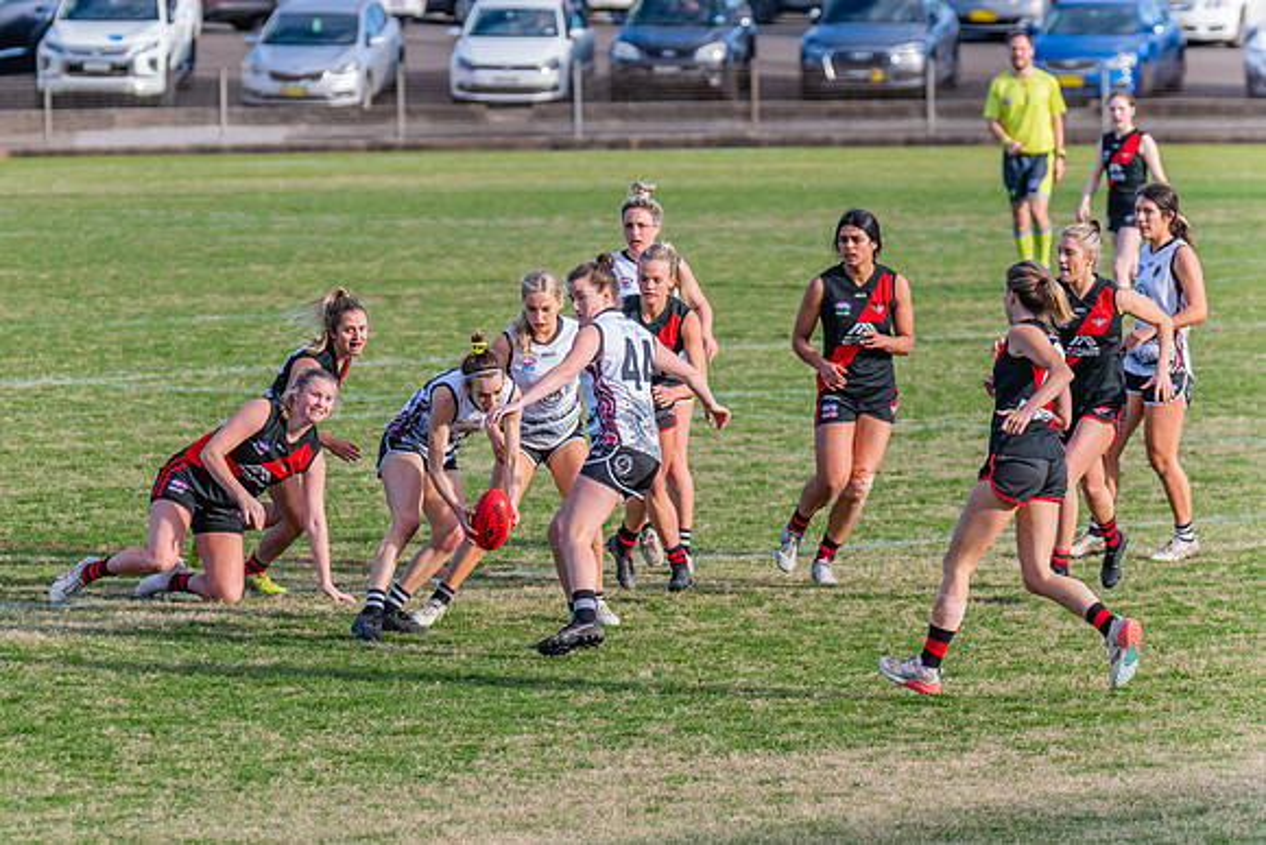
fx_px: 11572
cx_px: 510
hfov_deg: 6.3
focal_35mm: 329
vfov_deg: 4.2
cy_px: 473
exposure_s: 1/1250
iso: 800
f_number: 6.3
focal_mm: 270
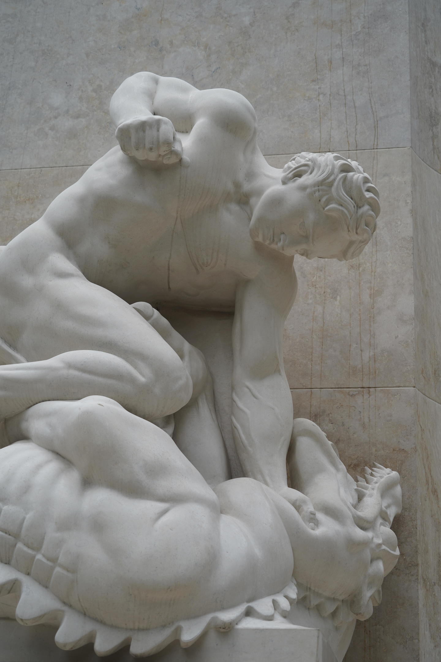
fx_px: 1066
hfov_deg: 23.4
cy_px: 331
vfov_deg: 34.5
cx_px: 220
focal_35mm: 58
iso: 100
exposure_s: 1/250
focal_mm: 58
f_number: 5.6
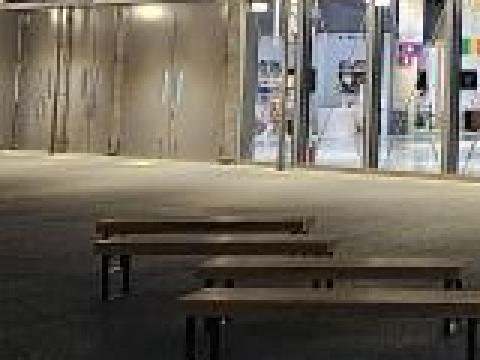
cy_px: -9
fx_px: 1193
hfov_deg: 20.4
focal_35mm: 86
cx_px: 654
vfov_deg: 16.8
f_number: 1.7
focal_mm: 6.3
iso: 400
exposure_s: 1/120
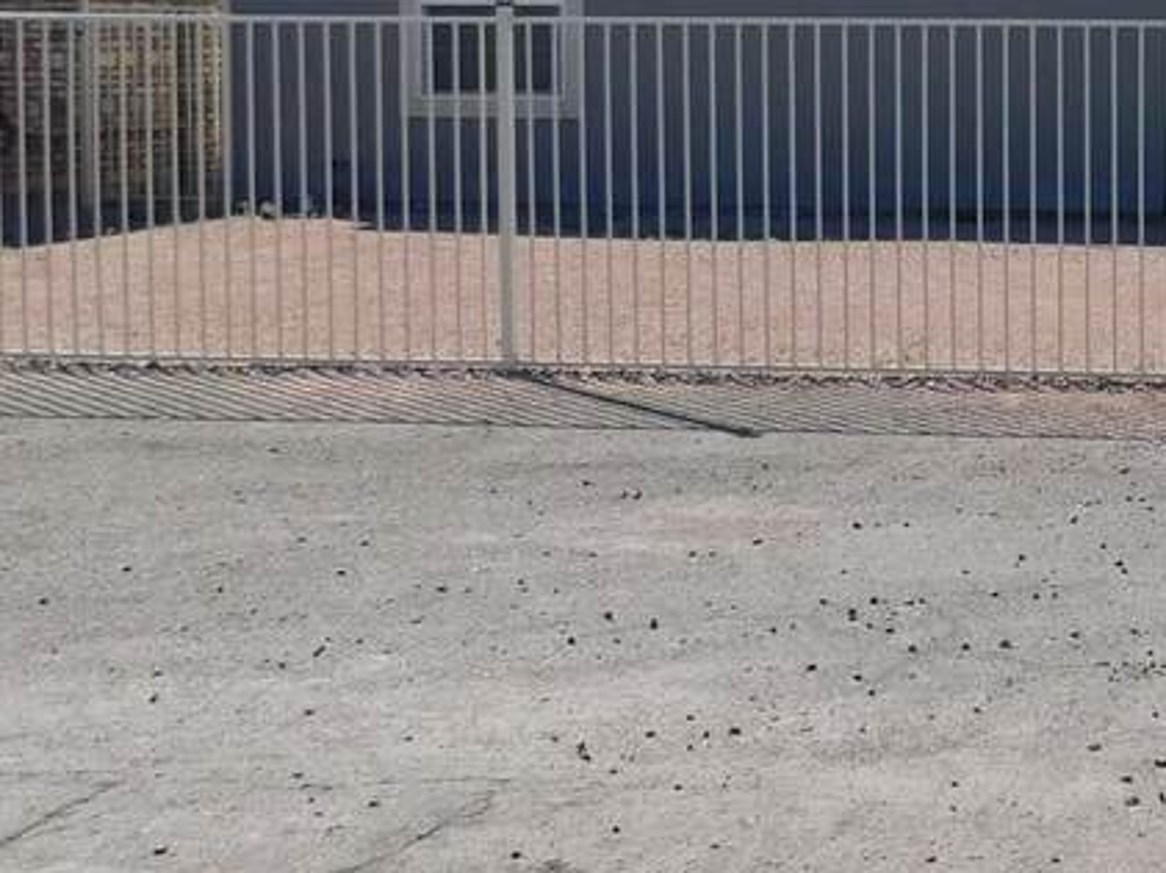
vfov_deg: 20.7
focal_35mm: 70
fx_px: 2356
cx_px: 1573
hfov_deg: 23.9
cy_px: 172
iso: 125
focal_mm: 4
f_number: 6
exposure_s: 1/500
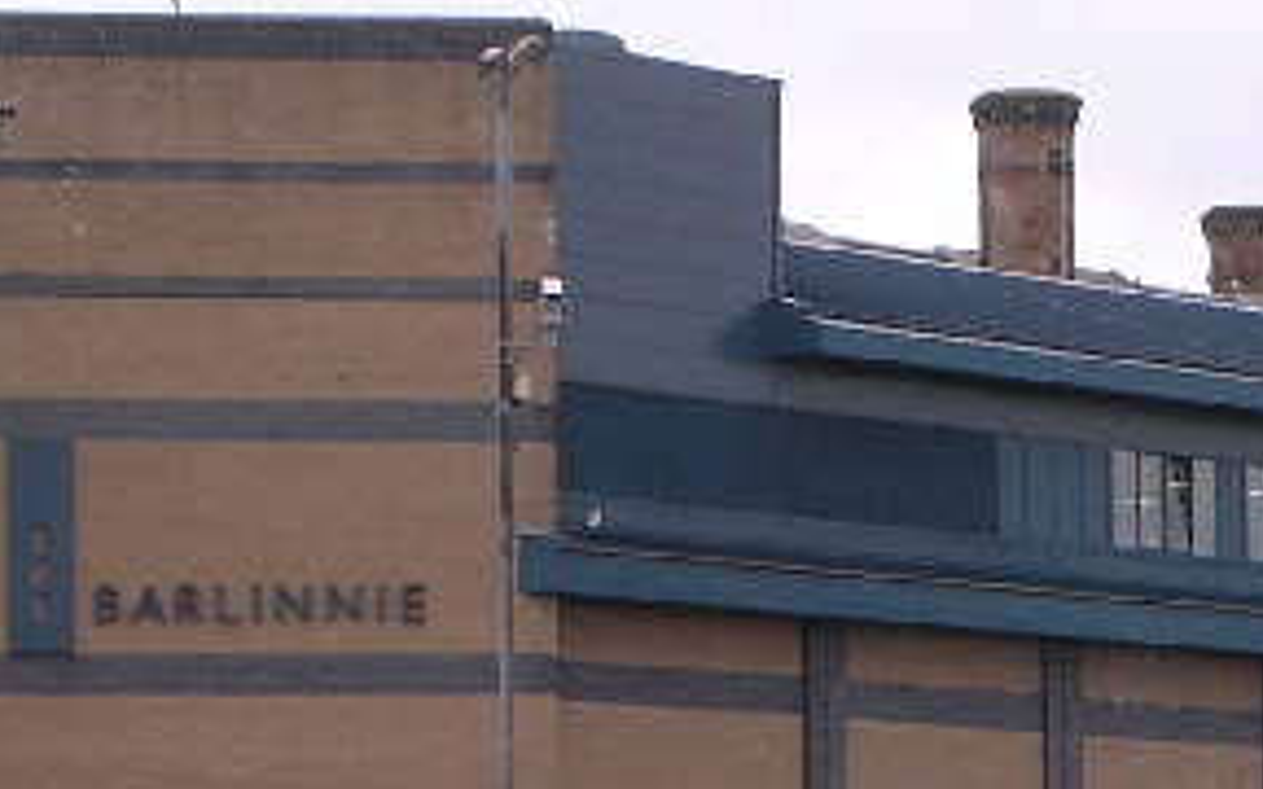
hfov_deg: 8.5
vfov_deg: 5.3
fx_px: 8502
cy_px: 592
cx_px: 1074
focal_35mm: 247
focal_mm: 15.9
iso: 100
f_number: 4.6
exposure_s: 1/56
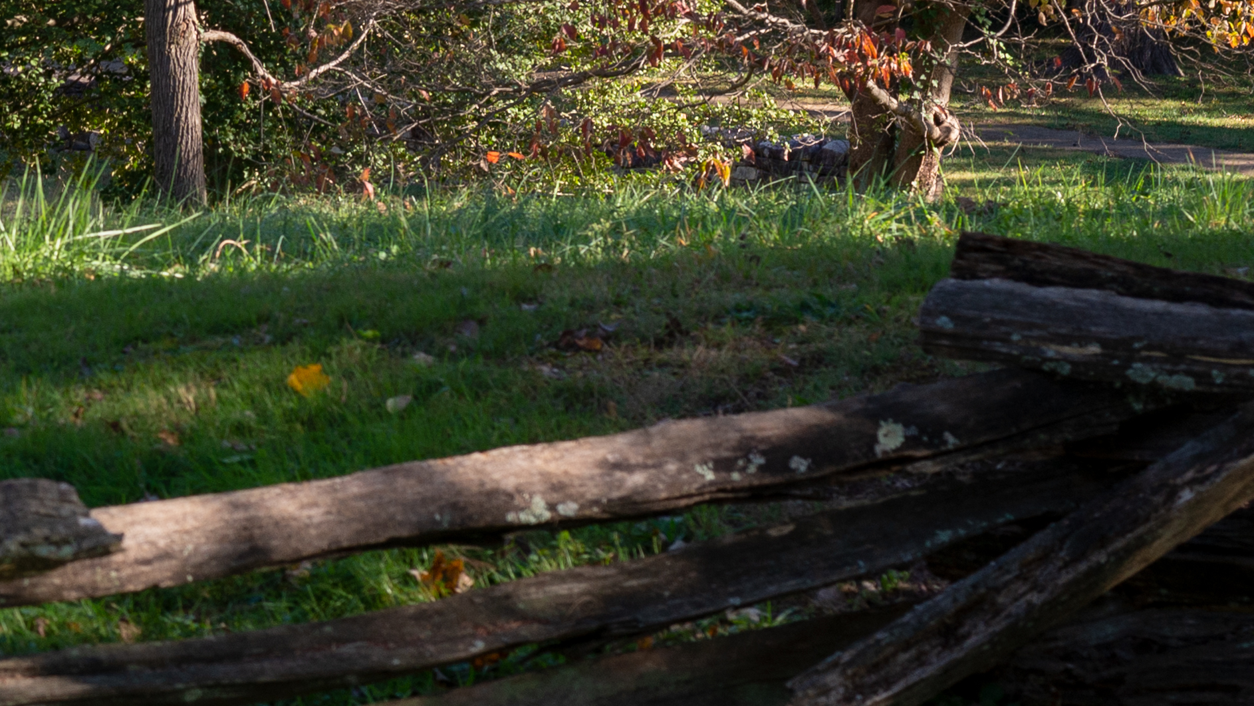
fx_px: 5520
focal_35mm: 166
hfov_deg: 12.5
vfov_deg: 7.3
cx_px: -410
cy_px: -110
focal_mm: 50
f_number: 7.1
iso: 250
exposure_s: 1/160
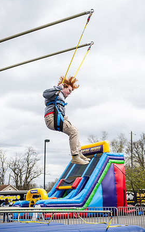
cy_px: 115
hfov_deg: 21.6
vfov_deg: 34.0
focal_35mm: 60
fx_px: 379
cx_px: 73
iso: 160
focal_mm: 58
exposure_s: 1/1250
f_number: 3.5
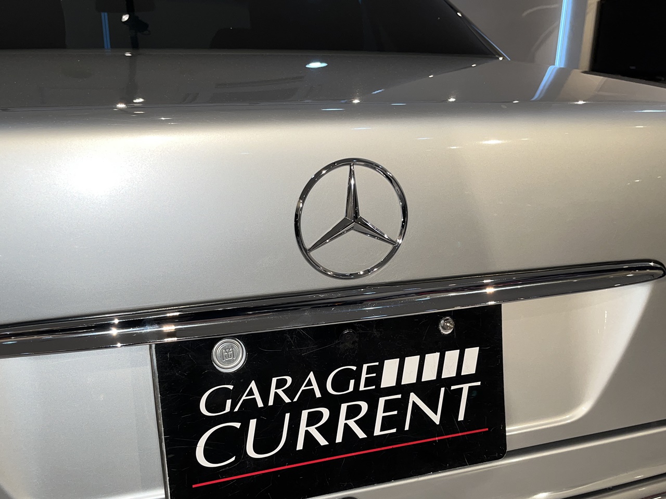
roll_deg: +0.1
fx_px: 500
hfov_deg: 67.3
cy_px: 250
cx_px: 333
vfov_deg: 53.1
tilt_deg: -20.4
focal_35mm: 26
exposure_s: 1/132
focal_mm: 5.1
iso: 32
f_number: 1.6
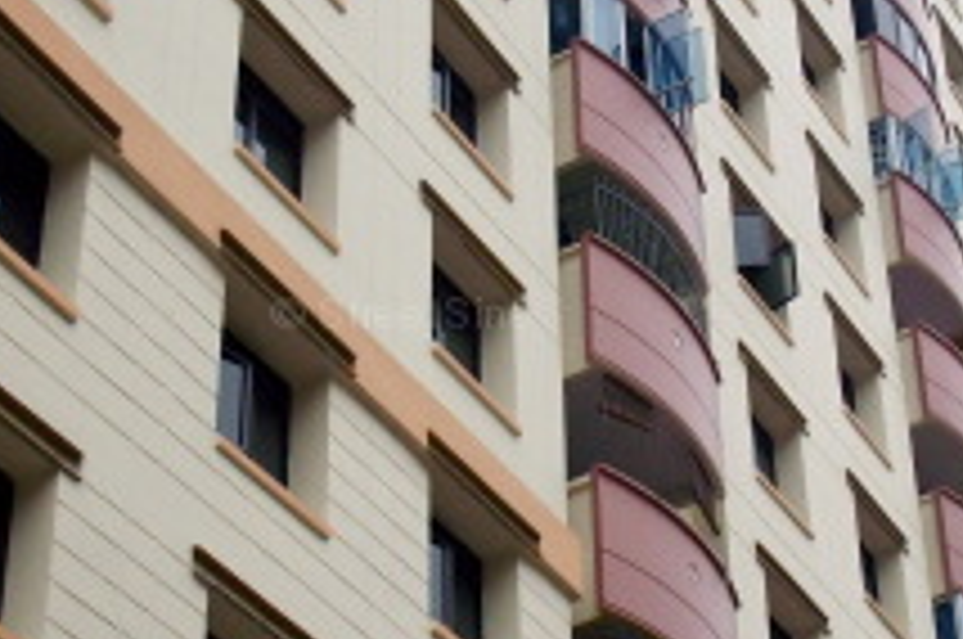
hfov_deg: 20.6
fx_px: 2644
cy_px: 320
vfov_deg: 13.8
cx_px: 608
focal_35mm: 99
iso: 80
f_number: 5.6
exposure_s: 1/400
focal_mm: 6.2
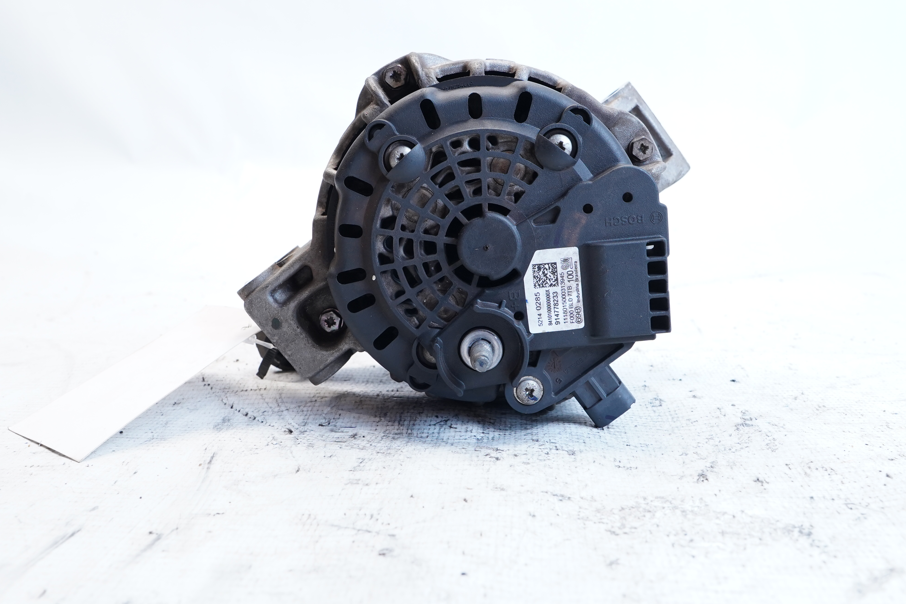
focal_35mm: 34
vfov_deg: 38.9
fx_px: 856
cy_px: 302
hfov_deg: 55.8
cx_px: 453
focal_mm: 23
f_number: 8
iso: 1250
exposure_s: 1/50
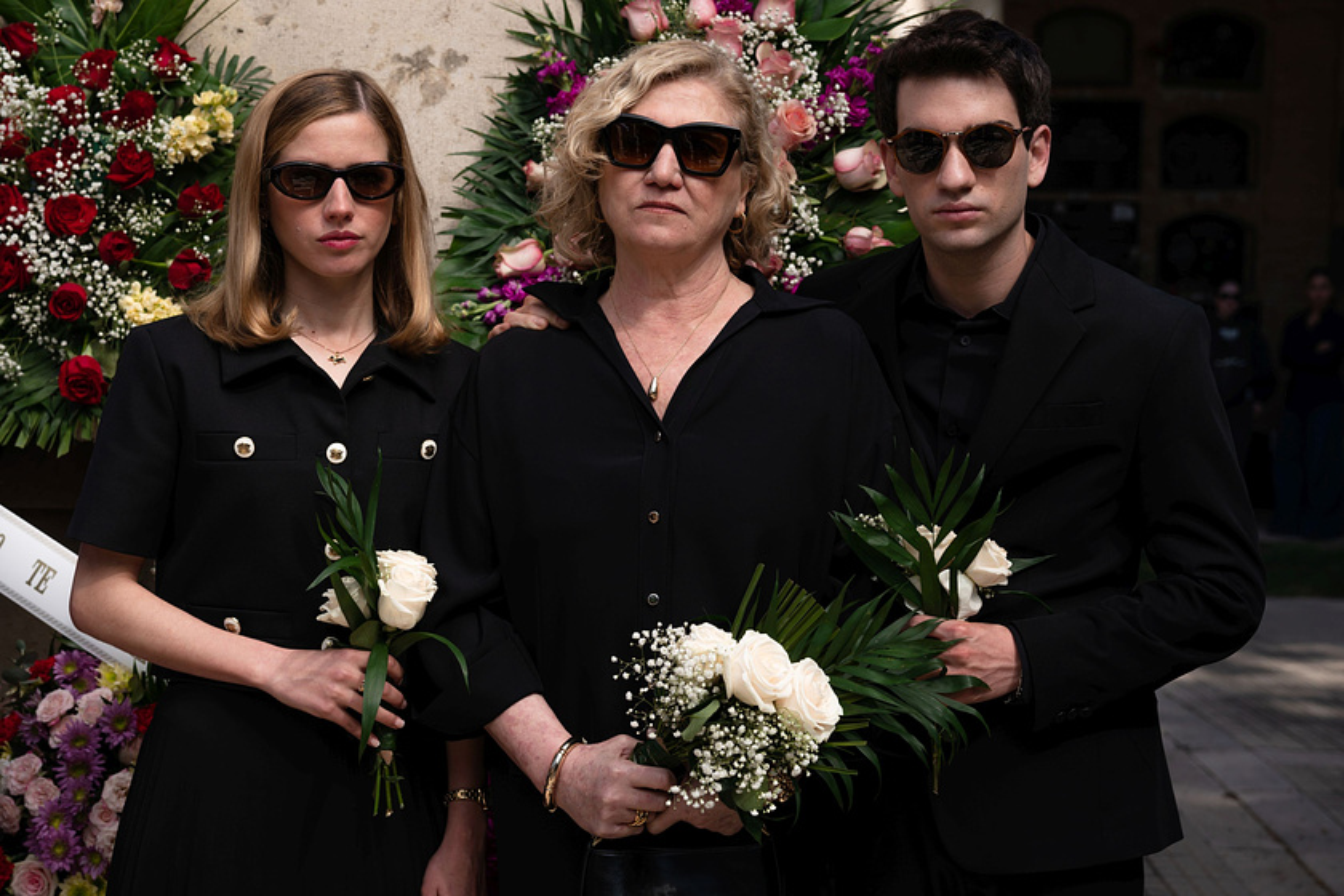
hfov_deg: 40.8
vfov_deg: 27.9
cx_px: 672
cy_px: 448
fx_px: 1807
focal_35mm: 48
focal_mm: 48.4
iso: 100
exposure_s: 1/1000
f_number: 4.5
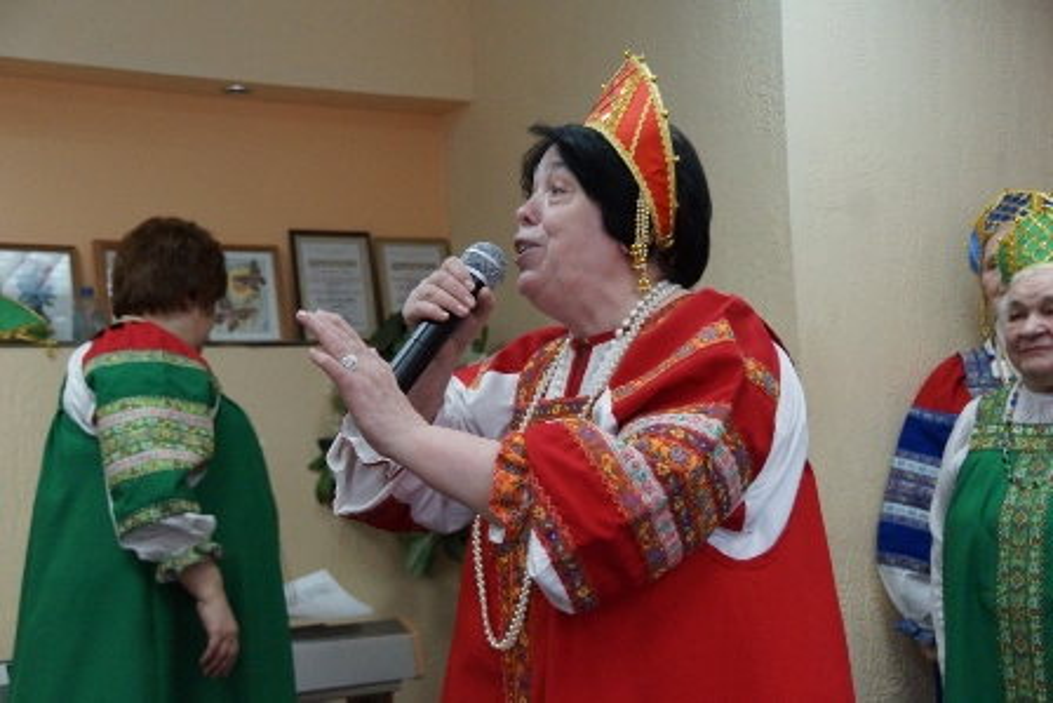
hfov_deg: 33.4
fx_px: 1755
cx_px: 526
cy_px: 352
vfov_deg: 22.6
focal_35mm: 60
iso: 2000
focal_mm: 40
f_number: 4.5
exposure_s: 1/160
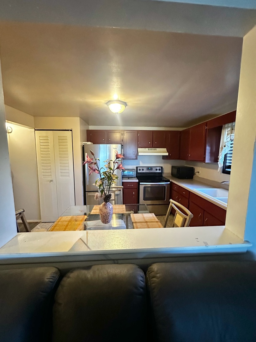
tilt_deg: -5.5
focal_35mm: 14
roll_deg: -1.3
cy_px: 171
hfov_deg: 85.7
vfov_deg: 102.1
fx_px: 138
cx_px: 128
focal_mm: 2.22
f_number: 2.2
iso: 1000
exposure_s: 1/60
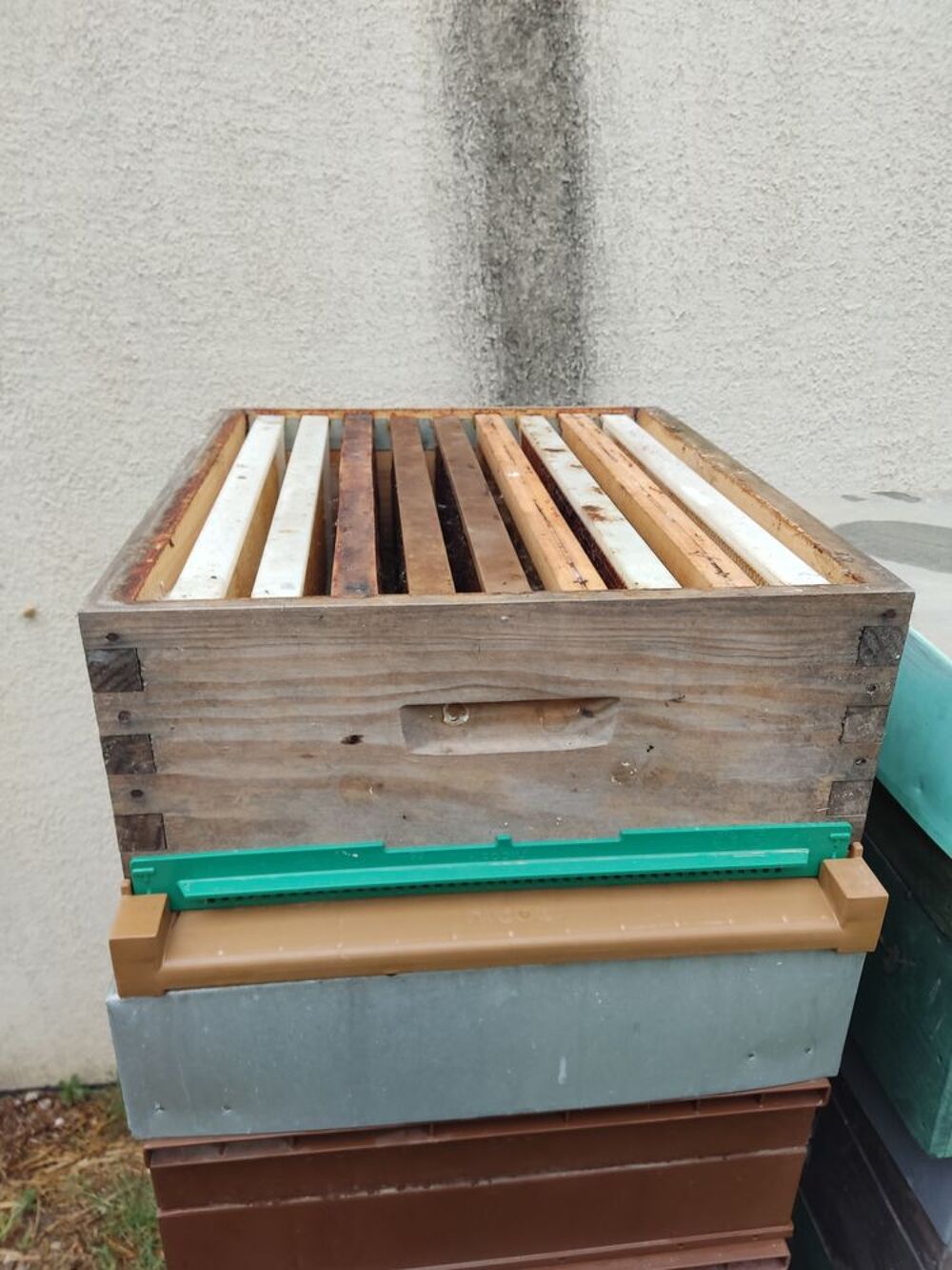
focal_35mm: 25
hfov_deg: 54.9
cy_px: 635
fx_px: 917
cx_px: 476
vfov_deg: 69.4
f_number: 1.79
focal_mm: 4.71
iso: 76
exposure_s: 1/50
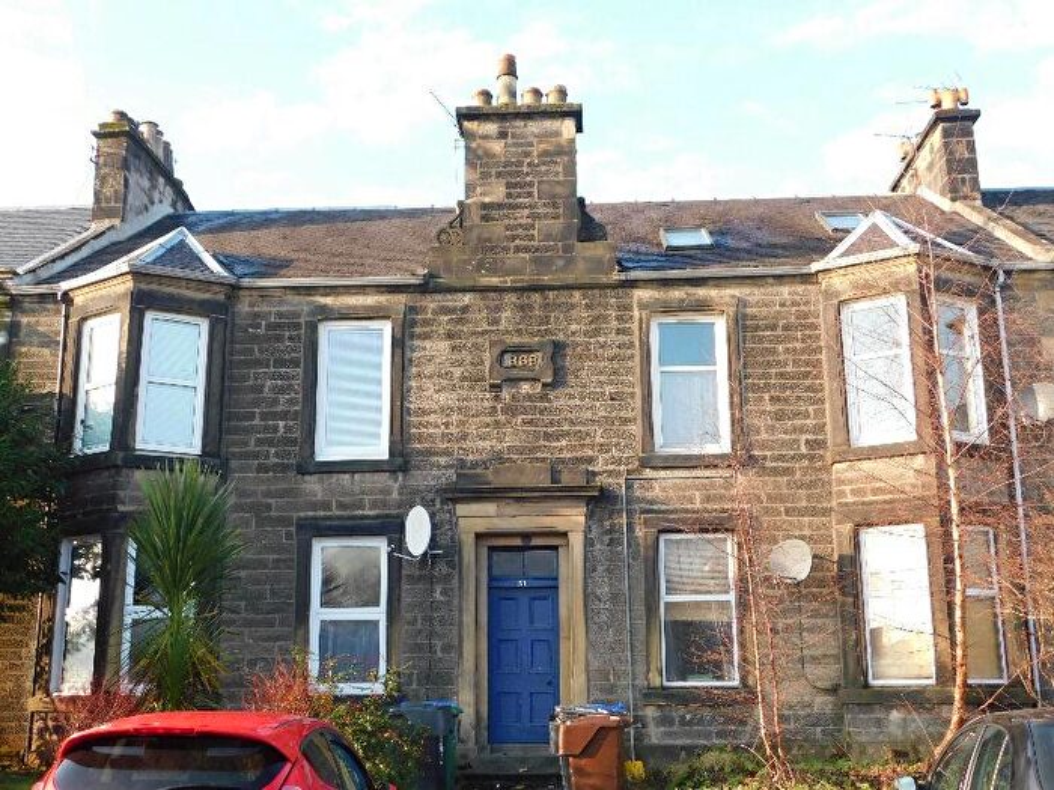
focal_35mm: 40
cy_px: 395
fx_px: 1218
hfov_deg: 46.8
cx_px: 527
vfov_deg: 36.0
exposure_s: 1/200
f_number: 3.6
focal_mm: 7.1
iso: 125
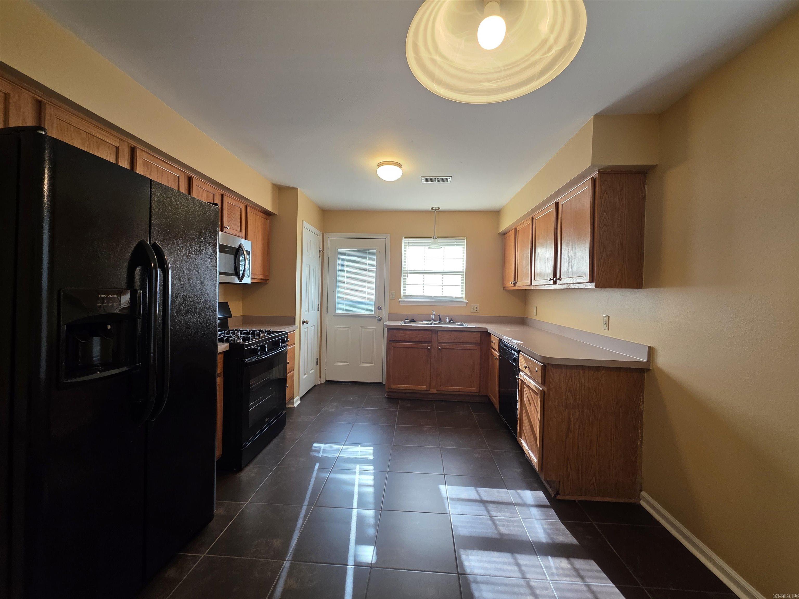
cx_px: 400
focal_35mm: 13
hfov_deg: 106.2
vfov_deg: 89.9
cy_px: 300
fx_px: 300
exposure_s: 1/120
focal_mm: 2.2
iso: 125
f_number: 1.9
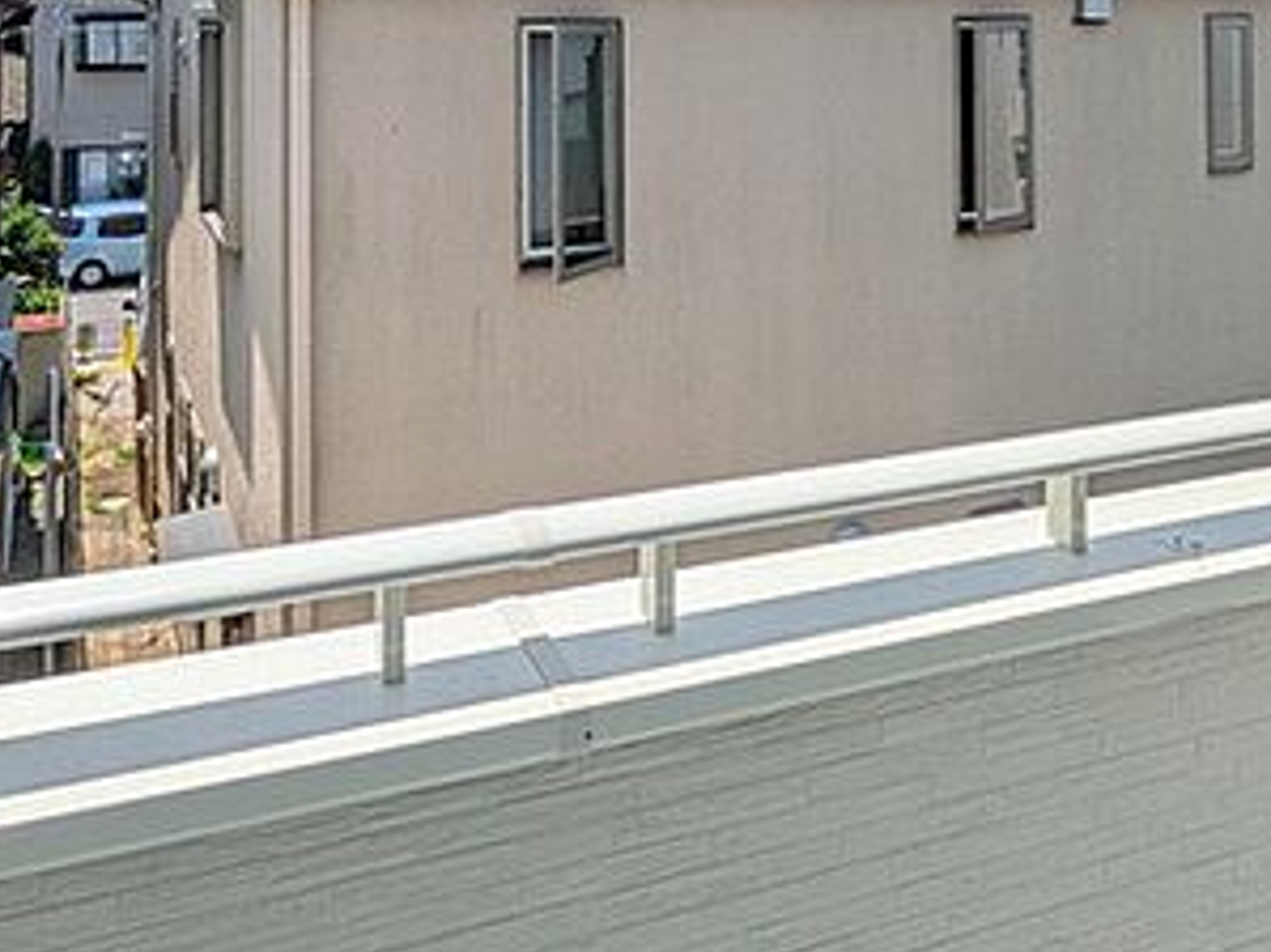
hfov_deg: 60.4
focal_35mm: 29
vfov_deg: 42.0
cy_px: 6
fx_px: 1064
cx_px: 434
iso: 50
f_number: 2.2
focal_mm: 1.83
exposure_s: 1/2404
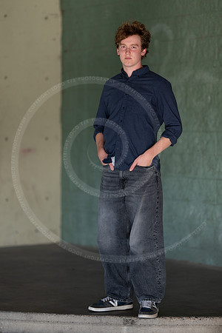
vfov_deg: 15.2
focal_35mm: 135
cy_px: 166
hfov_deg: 10.2
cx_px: 111
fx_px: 1249
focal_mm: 135
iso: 125
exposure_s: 1/320
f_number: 1.8
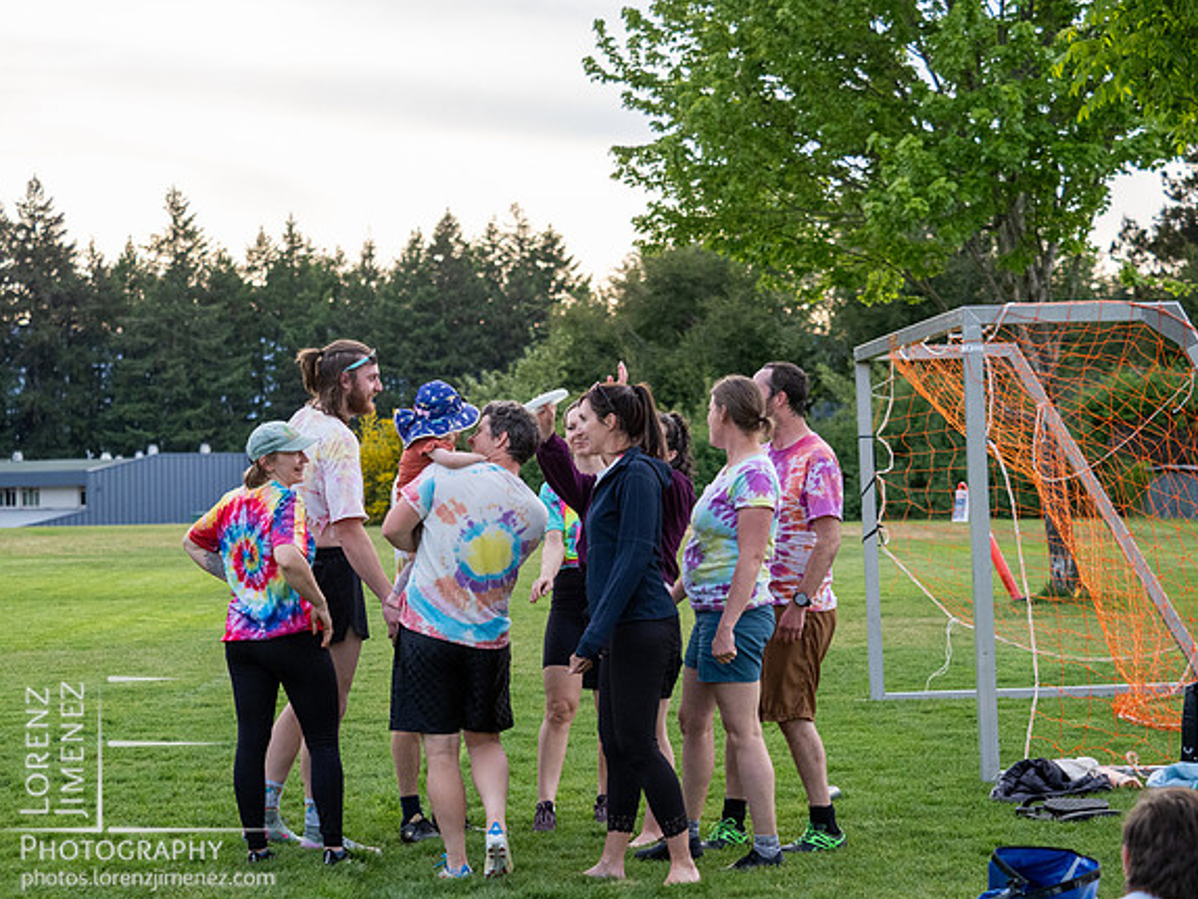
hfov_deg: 20.2
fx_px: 3358
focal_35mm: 97
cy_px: 450
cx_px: 597
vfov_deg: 15.3
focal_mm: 48
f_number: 2.8
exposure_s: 1/1000
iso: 800
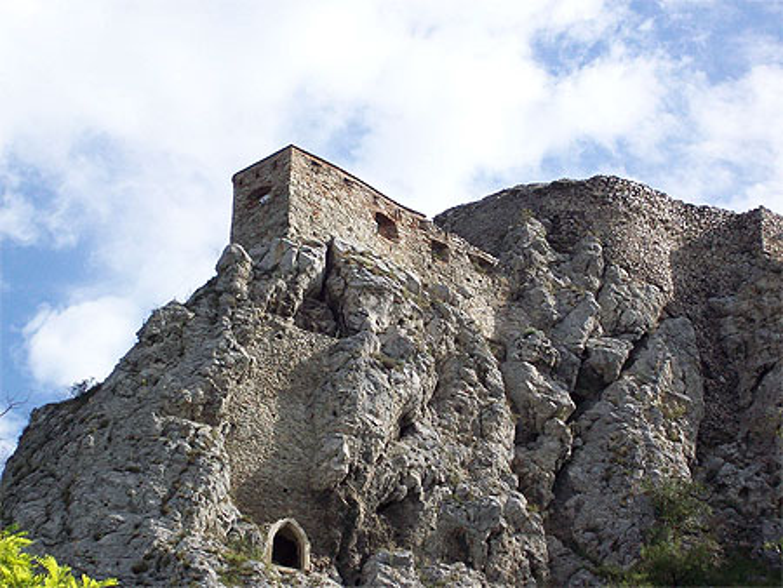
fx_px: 2444
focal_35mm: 108
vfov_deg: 13.7
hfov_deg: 18.2
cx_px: 392
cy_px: 294
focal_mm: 18
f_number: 4.8
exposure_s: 1/476
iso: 80
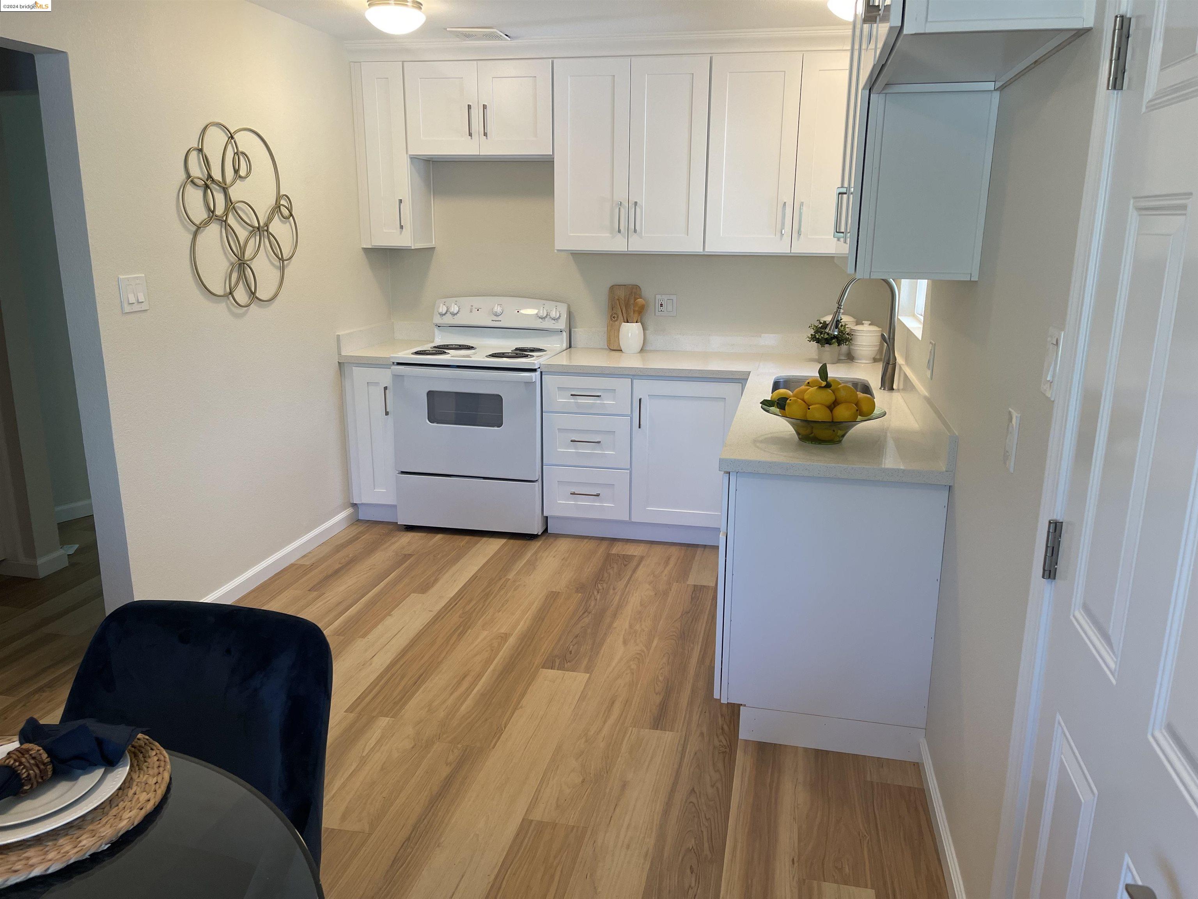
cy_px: 450
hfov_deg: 69.4
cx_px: 599
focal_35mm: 25
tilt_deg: -14.2
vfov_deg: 54.9
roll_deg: -0.8
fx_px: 865
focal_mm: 5.1
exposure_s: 1/120
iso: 100
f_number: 1.6
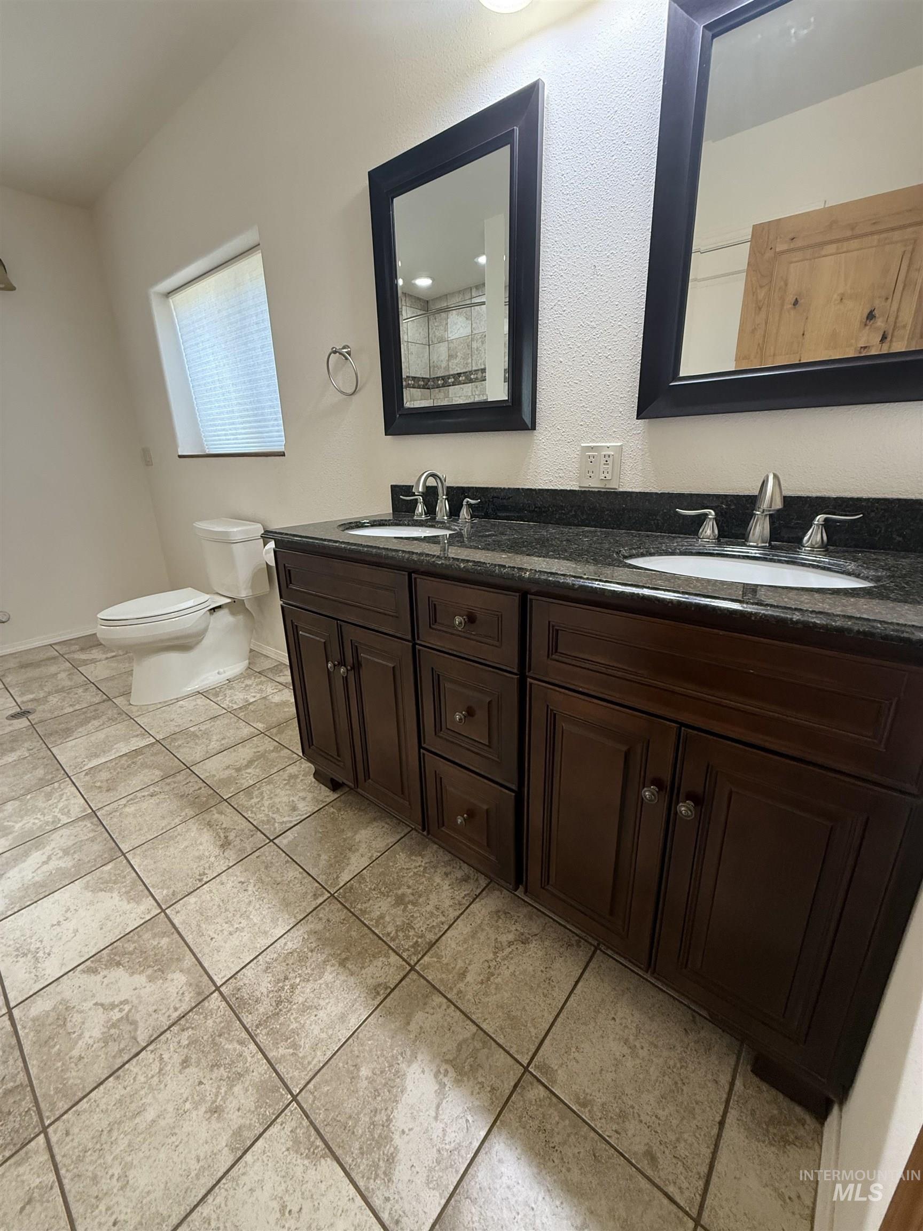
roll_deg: +1.9
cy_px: 616
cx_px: 462
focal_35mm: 14
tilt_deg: -17.7
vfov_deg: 102.1
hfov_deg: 85.7
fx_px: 498
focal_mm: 2.22
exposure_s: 1/60
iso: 320
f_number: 2.2
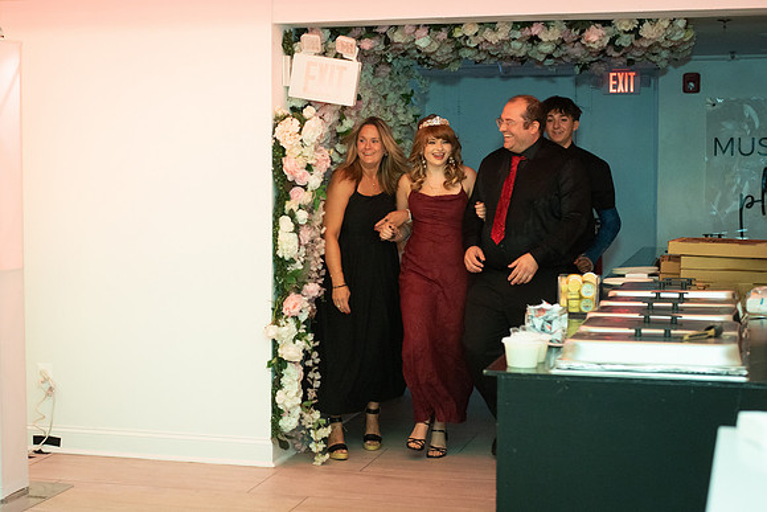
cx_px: 236
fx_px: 1475
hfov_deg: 28.9
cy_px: 281
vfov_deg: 19.7
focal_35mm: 69
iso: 1000
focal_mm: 50
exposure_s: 1/200
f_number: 3.5
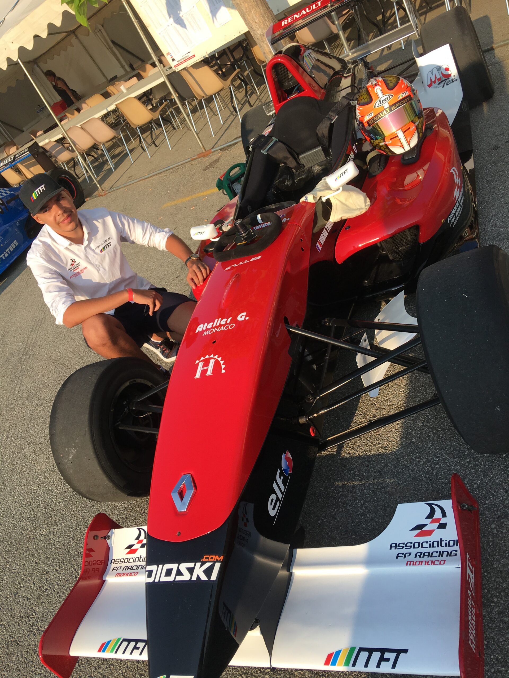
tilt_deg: -29.7
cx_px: 254
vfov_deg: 61.7
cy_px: 339
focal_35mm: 29
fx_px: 569
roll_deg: +35.2
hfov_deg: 48.2
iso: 25
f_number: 2.2
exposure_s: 1/905
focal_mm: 4.15
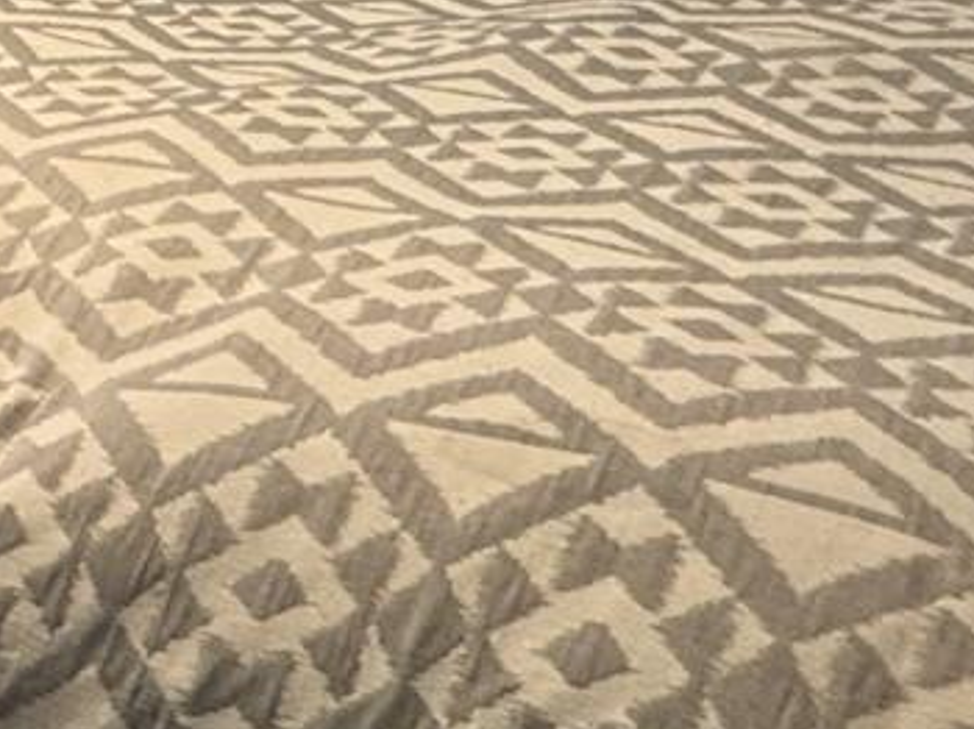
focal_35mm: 82
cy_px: -287
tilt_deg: -8.8
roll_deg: +2.6
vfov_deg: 16.7
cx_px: -565
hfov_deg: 20.0
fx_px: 2306
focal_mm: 2.22
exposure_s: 1/60
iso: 320
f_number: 2.2
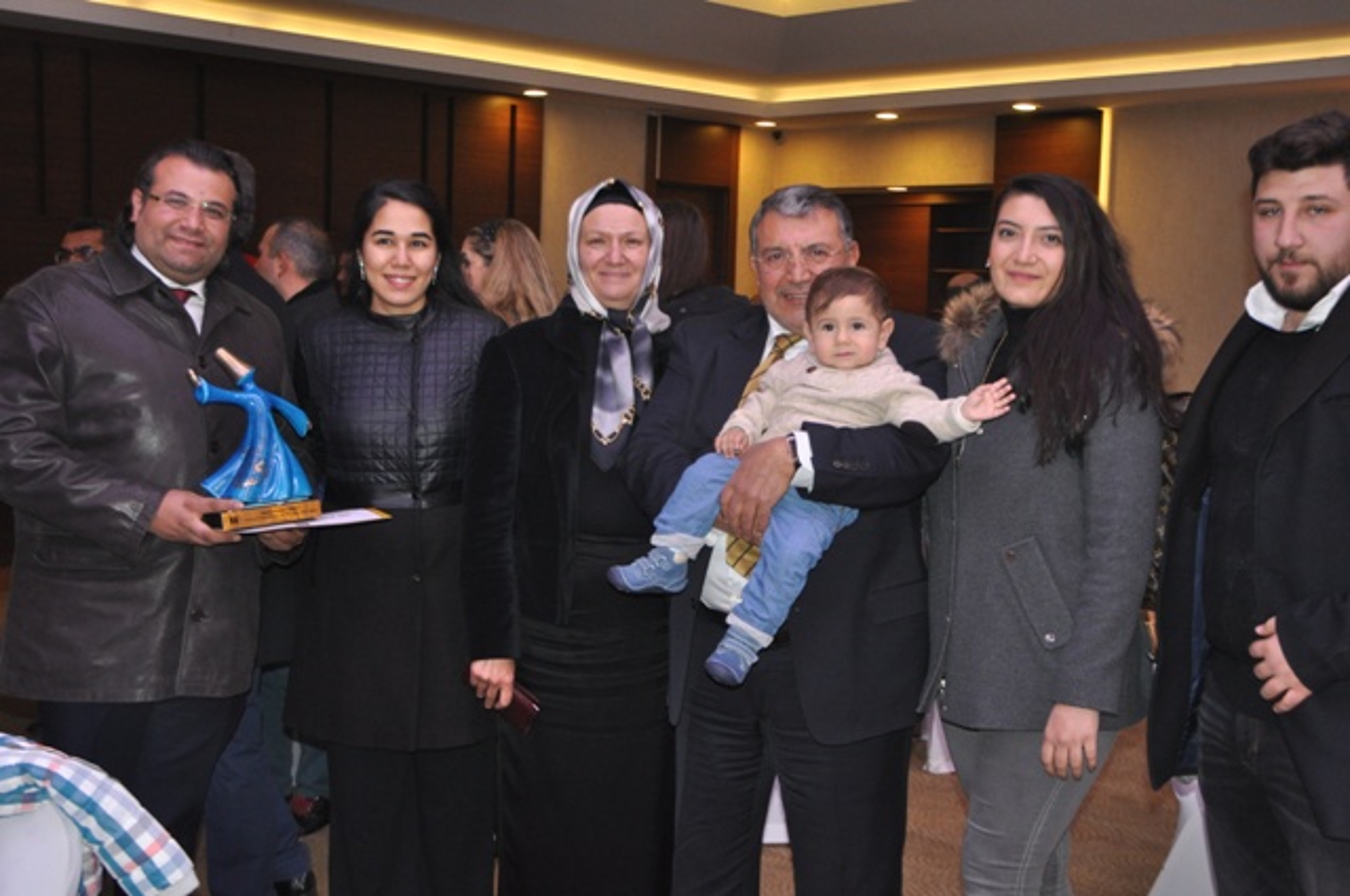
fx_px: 1742
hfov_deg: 42.4
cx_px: 675
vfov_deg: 28.9
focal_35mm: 46
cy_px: 448
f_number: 4
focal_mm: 31
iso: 800
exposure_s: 1/60
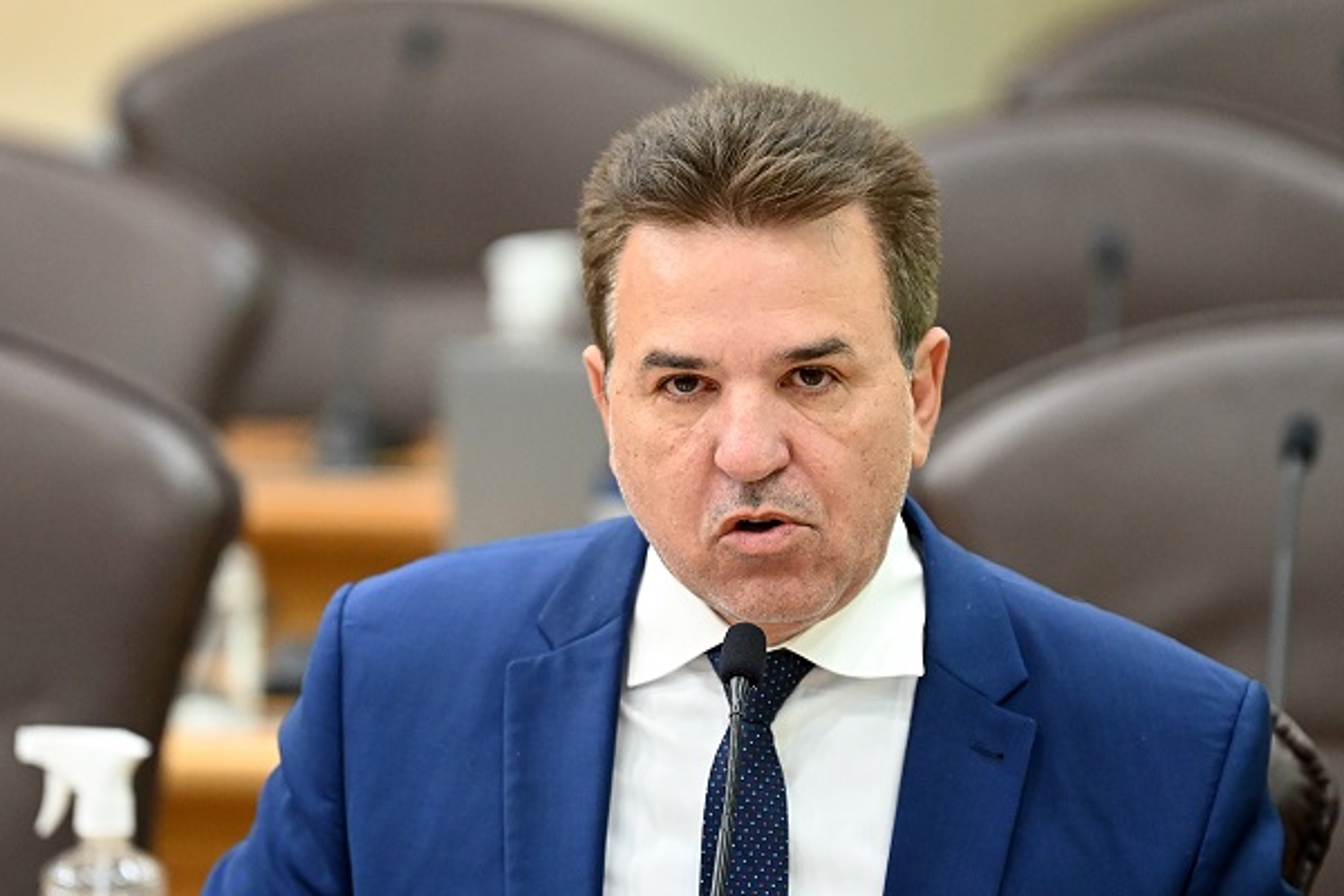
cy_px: 448
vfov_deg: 4.6
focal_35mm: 300
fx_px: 11199
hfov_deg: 6.9
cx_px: 672
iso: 4000
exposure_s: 1/250
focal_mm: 200
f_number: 3.2
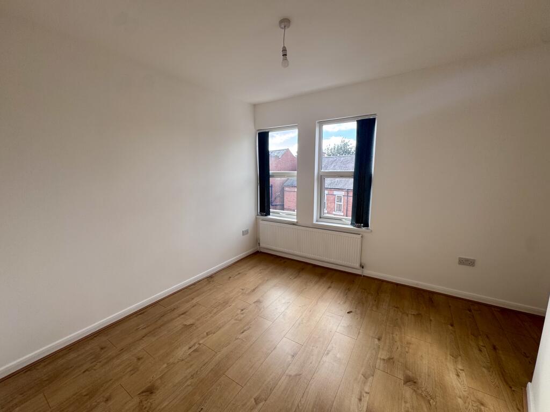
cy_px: 206
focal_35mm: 14
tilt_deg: -8.6
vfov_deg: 85.7
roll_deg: +1.2
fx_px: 222
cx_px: 275
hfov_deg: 102.1
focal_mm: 2.22
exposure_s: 1/137
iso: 50
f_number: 2.2
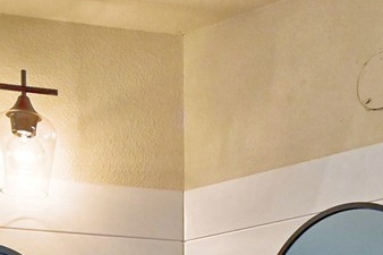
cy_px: 558
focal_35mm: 90
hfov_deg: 21.8
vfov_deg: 12.7
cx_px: 381
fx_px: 957
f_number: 8
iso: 400
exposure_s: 1/20
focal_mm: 14
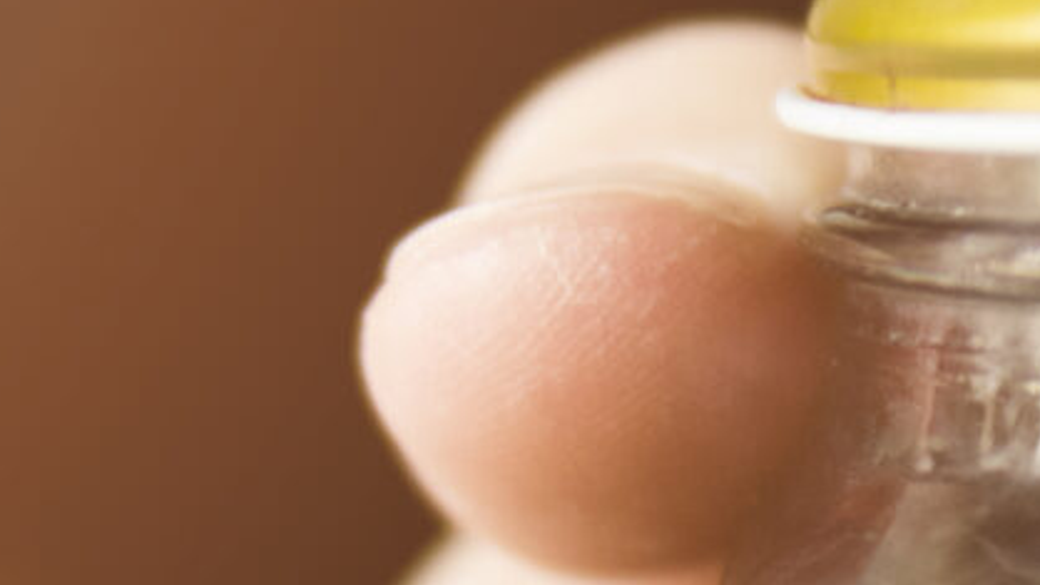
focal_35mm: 353
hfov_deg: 6.1
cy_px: 1398
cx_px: 1154
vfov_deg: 3.4
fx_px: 9733
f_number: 2.8
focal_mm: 55
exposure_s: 1/160
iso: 800
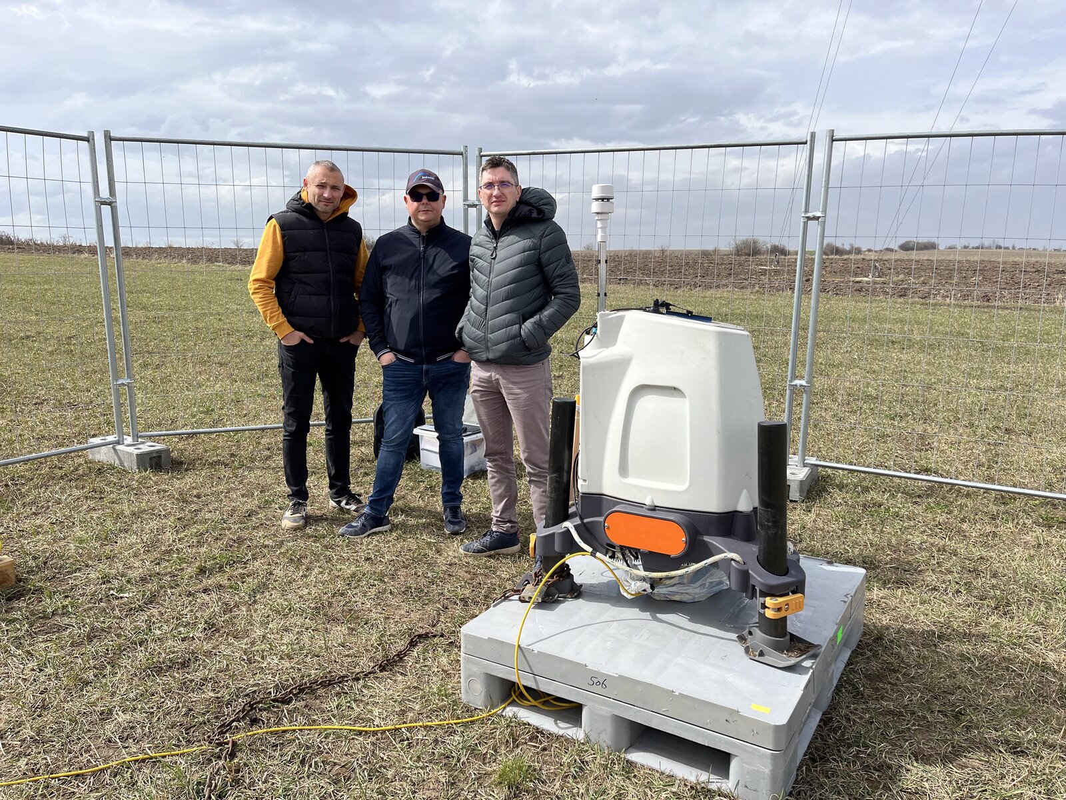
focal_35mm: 26
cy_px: 400
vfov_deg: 53.1
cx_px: 533
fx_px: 801
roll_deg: +0.7
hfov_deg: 67.3
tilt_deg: -9.4
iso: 50
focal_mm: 5.1
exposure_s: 1/3876
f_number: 1.6
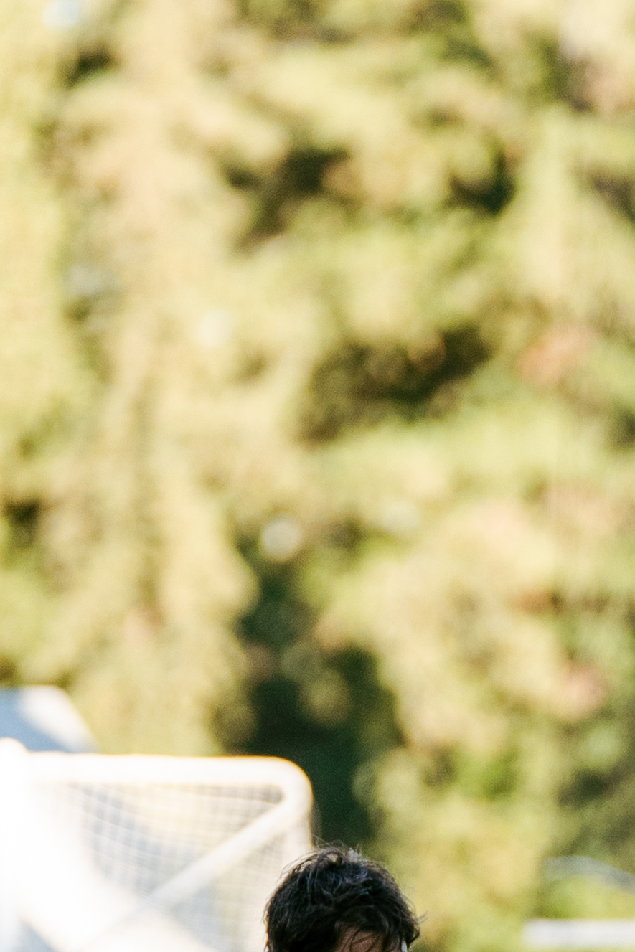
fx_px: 21768
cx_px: 714
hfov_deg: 1.7
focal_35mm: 823
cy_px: 947
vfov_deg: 2.5
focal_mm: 182
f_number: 2.8
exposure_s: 1/1250
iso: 400
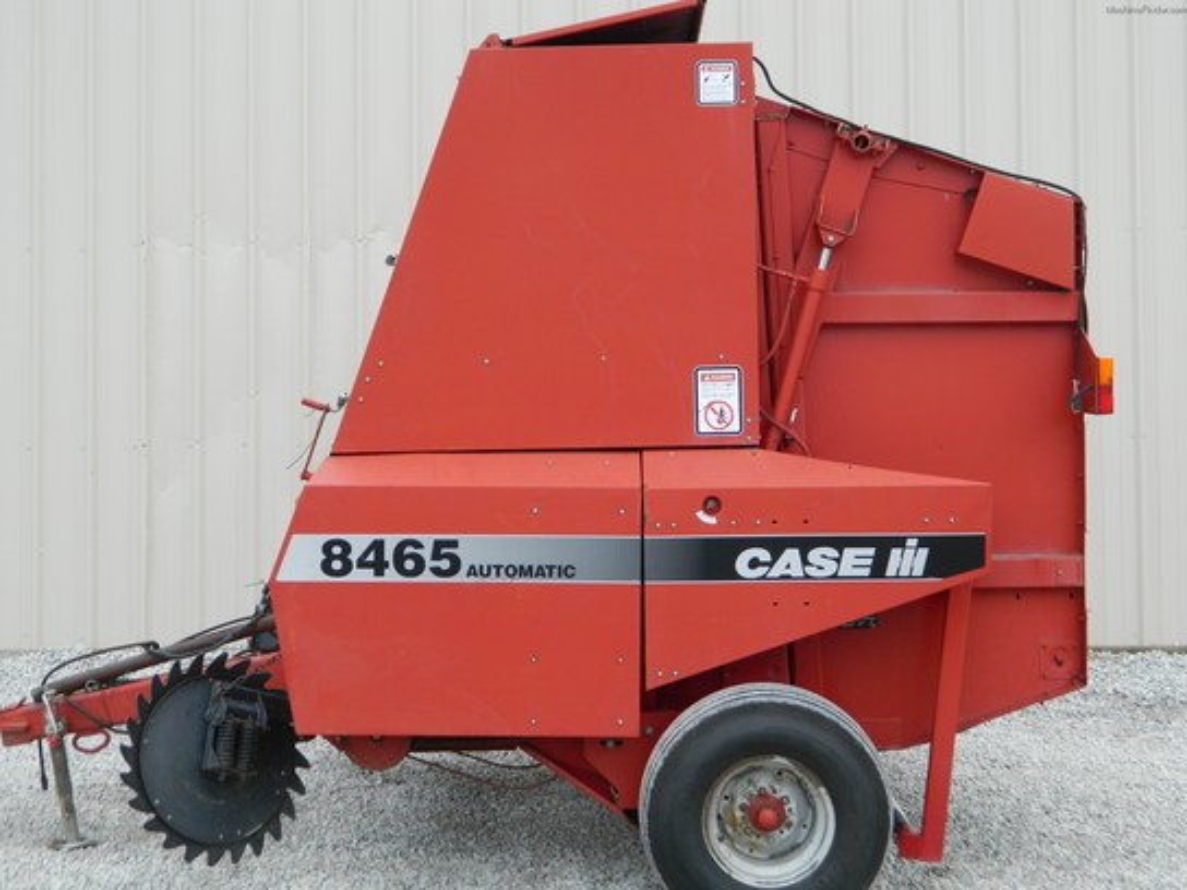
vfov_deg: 25.7
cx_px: 594
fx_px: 1955
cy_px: 445
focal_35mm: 57
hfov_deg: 33.8
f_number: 3.8
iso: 80
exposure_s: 1/400
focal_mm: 10.2
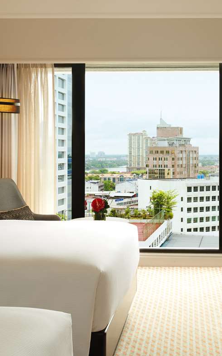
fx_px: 455
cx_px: 151
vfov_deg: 42.5
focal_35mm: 47
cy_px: 151
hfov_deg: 27.2
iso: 100
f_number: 11
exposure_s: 1/3
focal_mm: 24
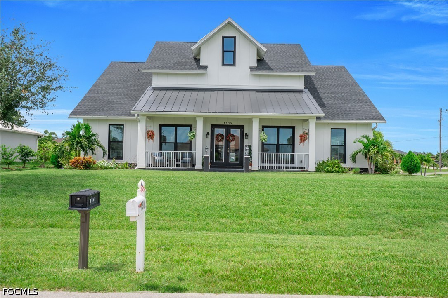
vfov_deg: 43.6
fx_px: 373
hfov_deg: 61.9
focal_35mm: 30
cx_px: 224
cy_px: 149
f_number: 8
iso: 100
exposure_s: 1/250
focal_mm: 20
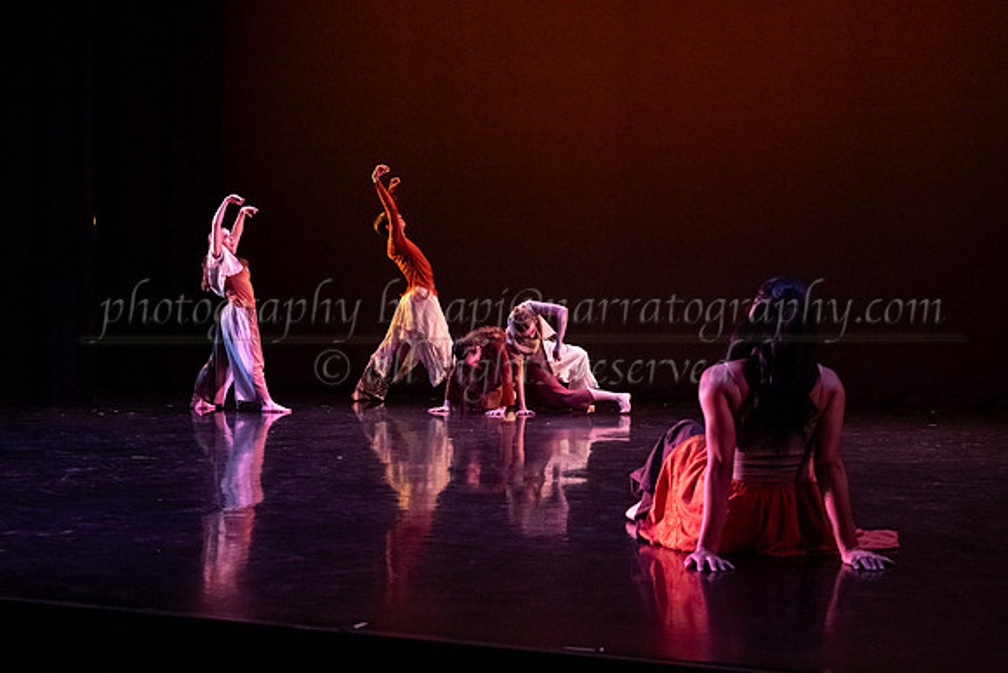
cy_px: 330
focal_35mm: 54
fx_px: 1500
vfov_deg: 25.3
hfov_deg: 37.1
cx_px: 487
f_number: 4
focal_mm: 50
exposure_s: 1/400
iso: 4000
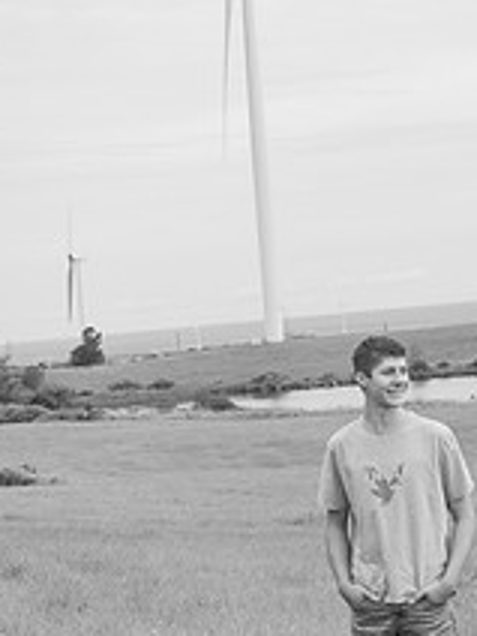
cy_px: 429
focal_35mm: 143
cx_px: 358
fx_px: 2627
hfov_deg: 10.4
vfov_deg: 13.8
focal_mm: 70
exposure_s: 1/250
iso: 400
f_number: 13
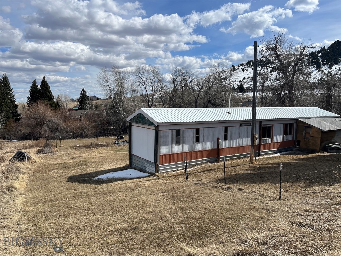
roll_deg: -0.1
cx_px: 170
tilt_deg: -5.8
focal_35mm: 26
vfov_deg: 53.1
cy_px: 128
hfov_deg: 67.3
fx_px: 256
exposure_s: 1/5848
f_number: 1.6
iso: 50
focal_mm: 5.1
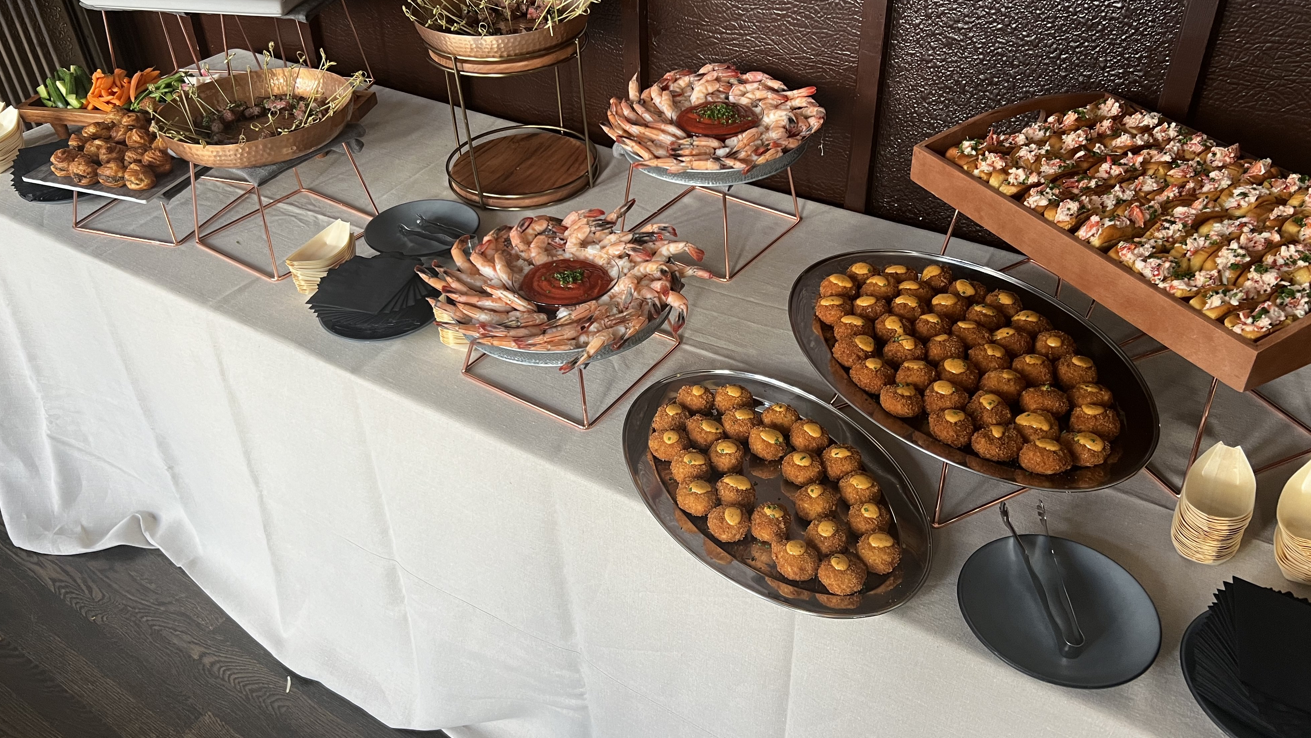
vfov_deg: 40.0
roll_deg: +1.8
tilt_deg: -33.1
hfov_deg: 66.1
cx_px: 656
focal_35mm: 29
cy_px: 303
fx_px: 1008
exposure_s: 1/60
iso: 160
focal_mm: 5.7
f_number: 1.5
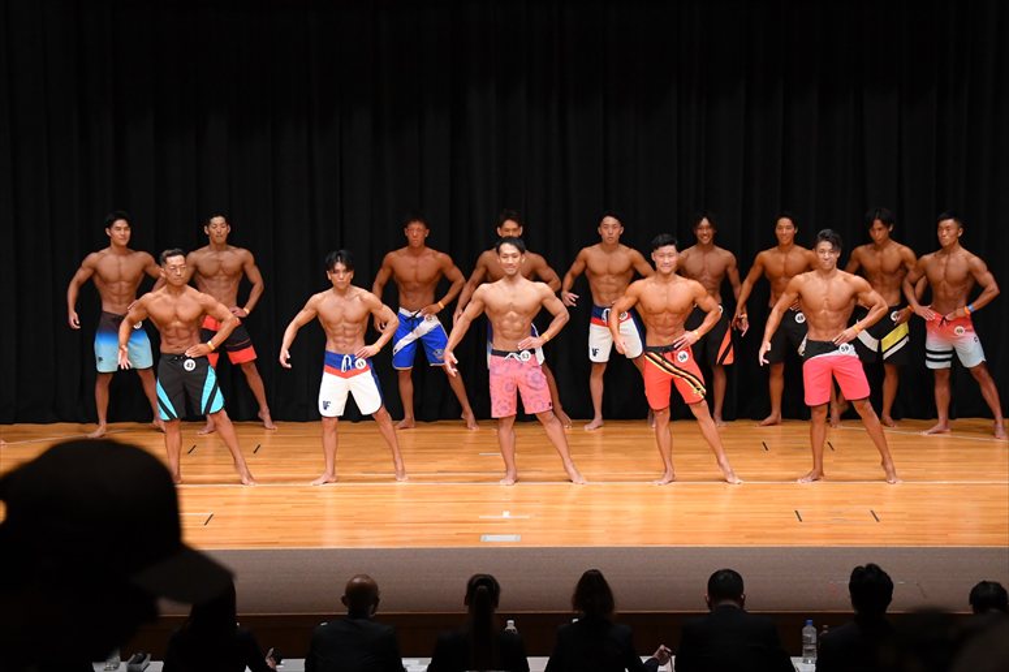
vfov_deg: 11.7
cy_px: 336
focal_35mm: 117
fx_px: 3278
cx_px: 504
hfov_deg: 17.5
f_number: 5.6
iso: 4000
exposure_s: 1/400
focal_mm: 78
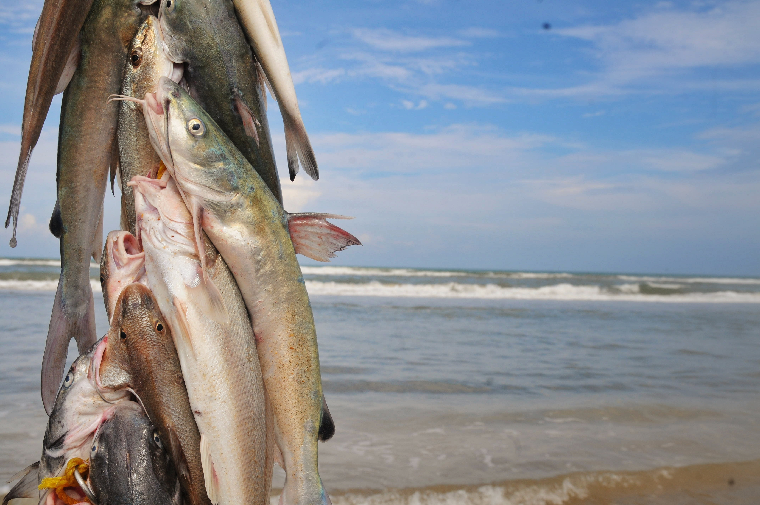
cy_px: 252
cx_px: 380
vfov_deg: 30.8
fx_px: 917
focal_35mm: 44
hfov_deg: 45.0
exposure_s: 1/320
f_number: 13
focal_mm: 29
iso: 320
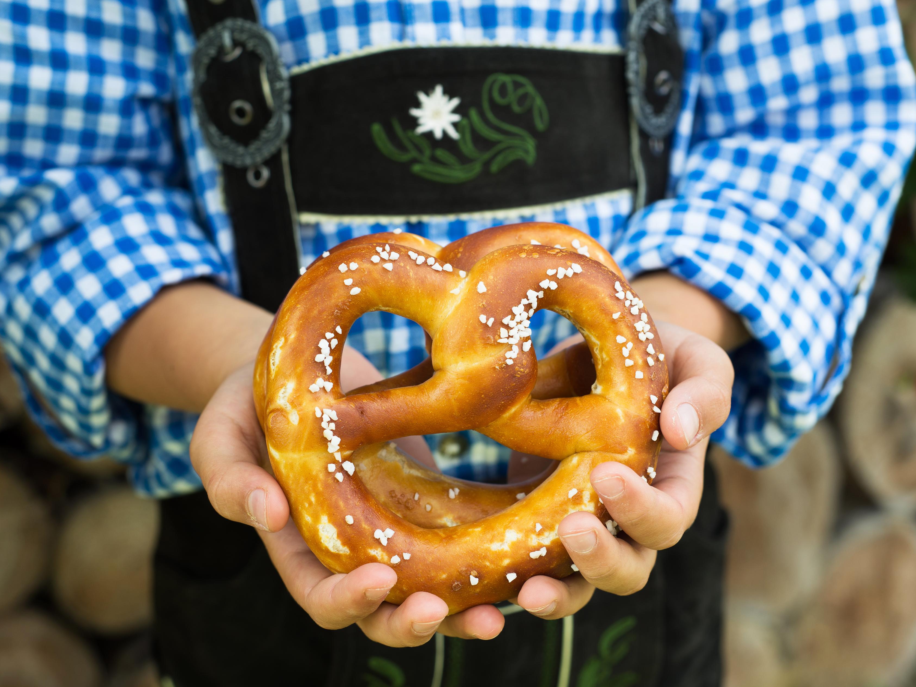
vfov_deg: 26.6
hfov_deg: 34.9
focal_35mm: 55
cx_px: 501
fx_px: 1455
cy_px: 340
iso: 160
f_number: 5
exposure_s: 1/125
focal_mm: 50
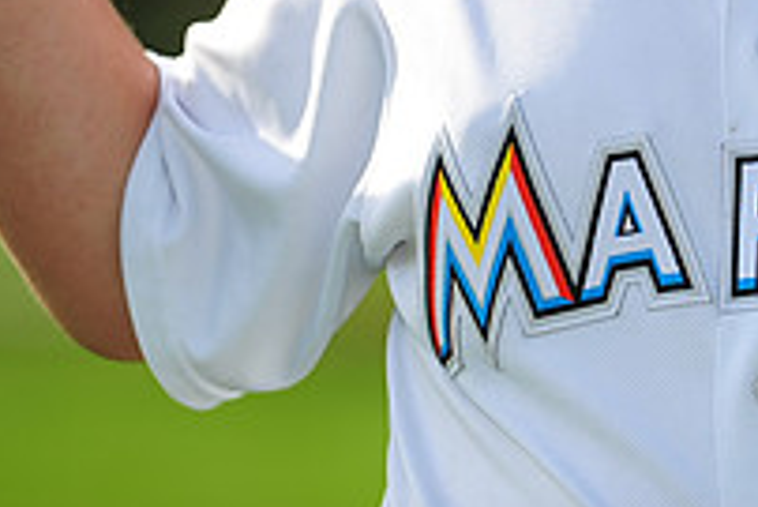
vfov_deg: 2.4
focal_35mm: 573
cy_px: -199
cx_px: 837
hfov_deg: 3.6
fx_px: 12073
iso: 200
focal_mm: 200
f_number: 4.5
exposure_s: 1/1000
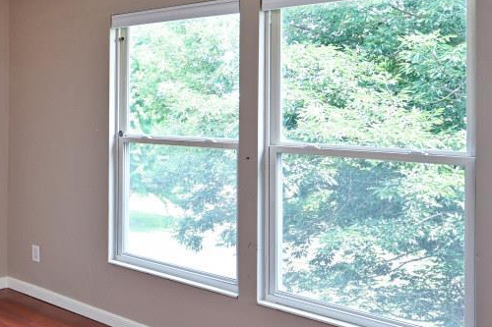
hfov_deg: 38.6
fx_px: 574
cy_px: 103
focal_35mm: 42
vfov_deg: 31.6
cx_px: -45
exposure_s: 1/60
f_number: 4
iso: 250
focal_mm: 14
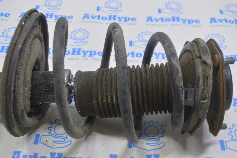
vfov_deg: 28.0
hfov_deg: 41.1
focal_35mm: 48
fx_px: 316
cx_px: 118
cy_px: 79
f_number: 5.6
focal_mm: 32
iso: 400
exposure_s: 1/20
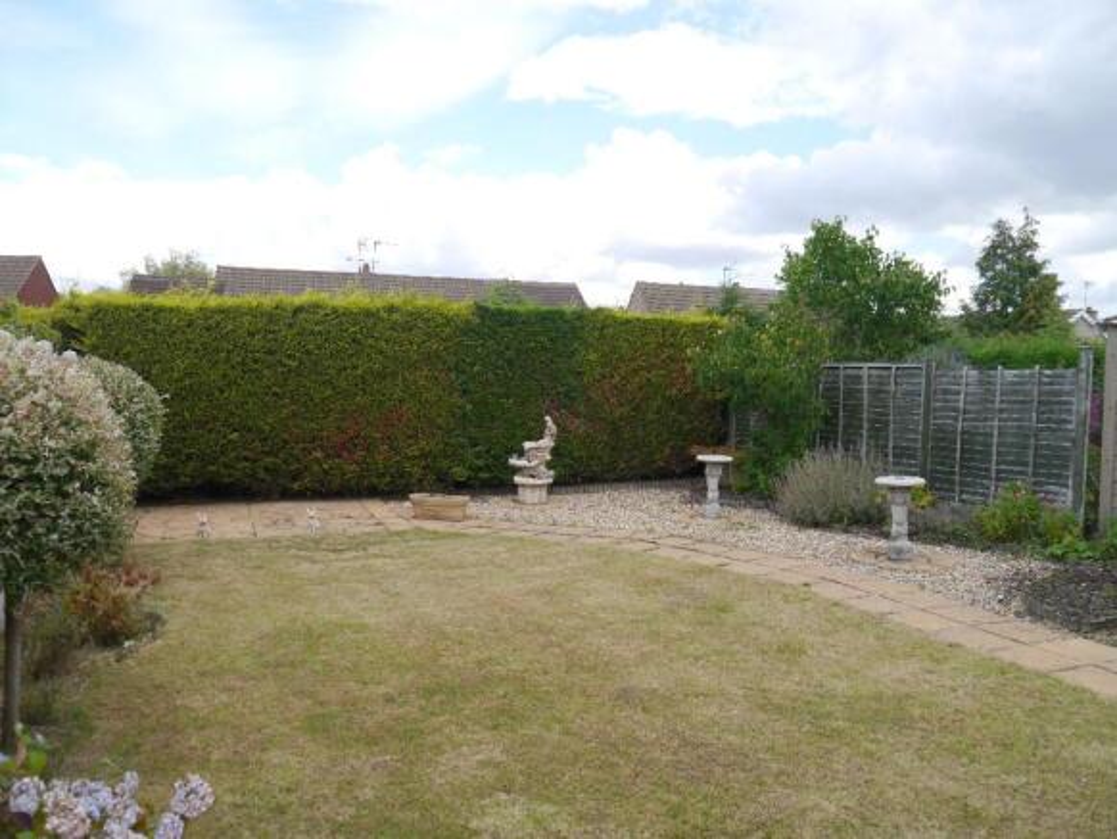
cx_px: 558
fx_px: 968
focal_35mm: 30
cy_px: 420
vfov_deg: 46.8
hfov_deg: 59.9
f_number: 5.6
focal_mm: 15
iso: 160
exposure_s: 1/320
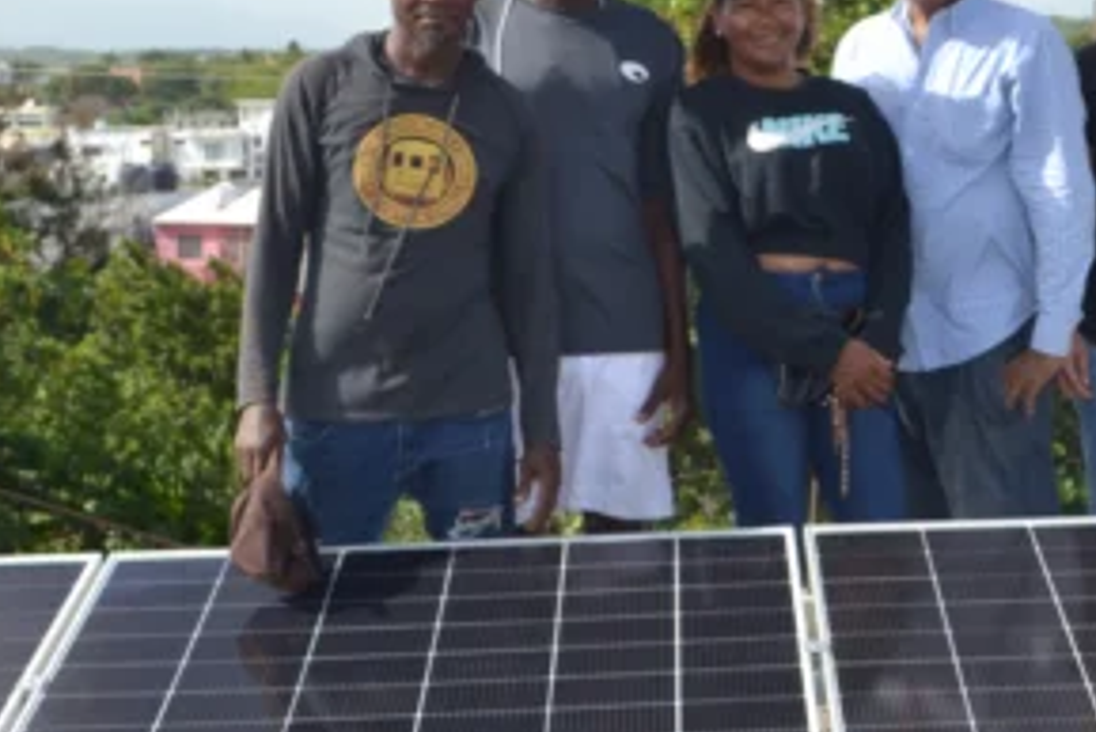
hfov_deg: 23.7
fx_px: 2528
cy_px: 267
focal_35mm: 83
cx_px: 1005
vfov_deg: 16.4
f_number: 7.1
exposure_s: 1/200
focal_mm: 22
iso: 100
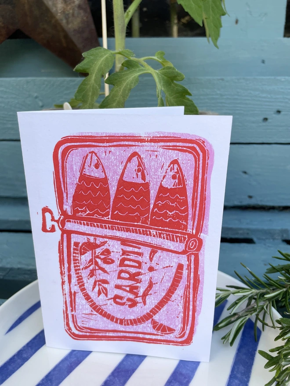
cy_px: 193
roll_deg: +0.6
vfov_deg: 67.3
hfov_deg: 53.1
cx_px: 145
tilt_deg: -15.4
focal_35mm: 26
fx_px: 290
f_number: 1.6
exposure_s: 1/469
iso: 50
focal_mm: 4.2
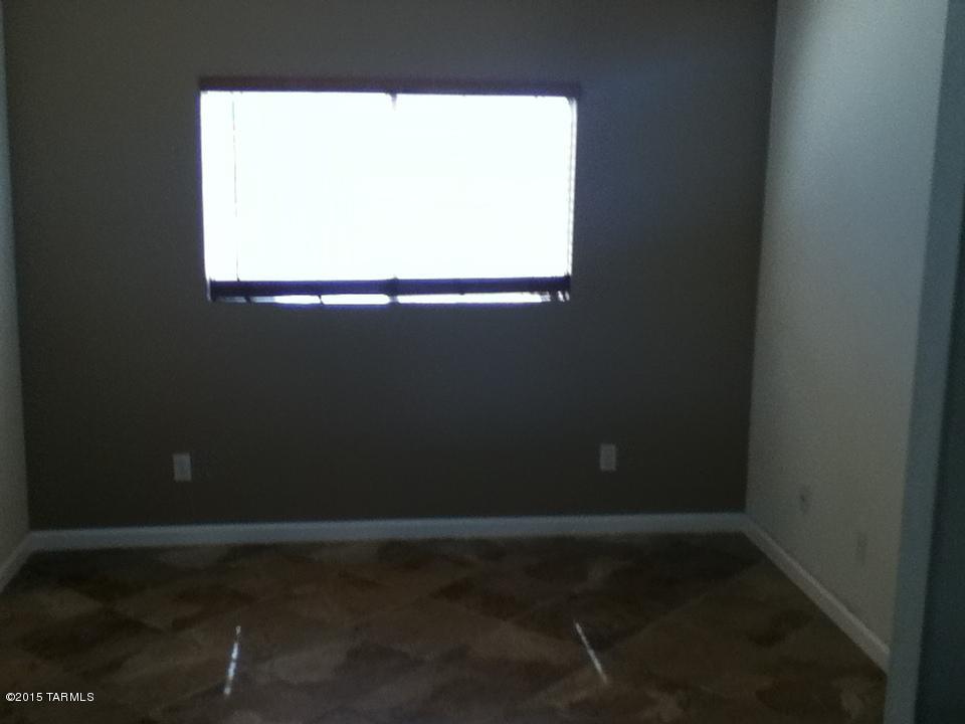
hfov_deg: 56.8
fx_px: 892
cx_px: 482
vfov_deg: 44.2
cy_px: 362
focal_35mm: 32
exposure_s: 1/30
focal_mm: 3.85
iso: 100
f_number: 2.4
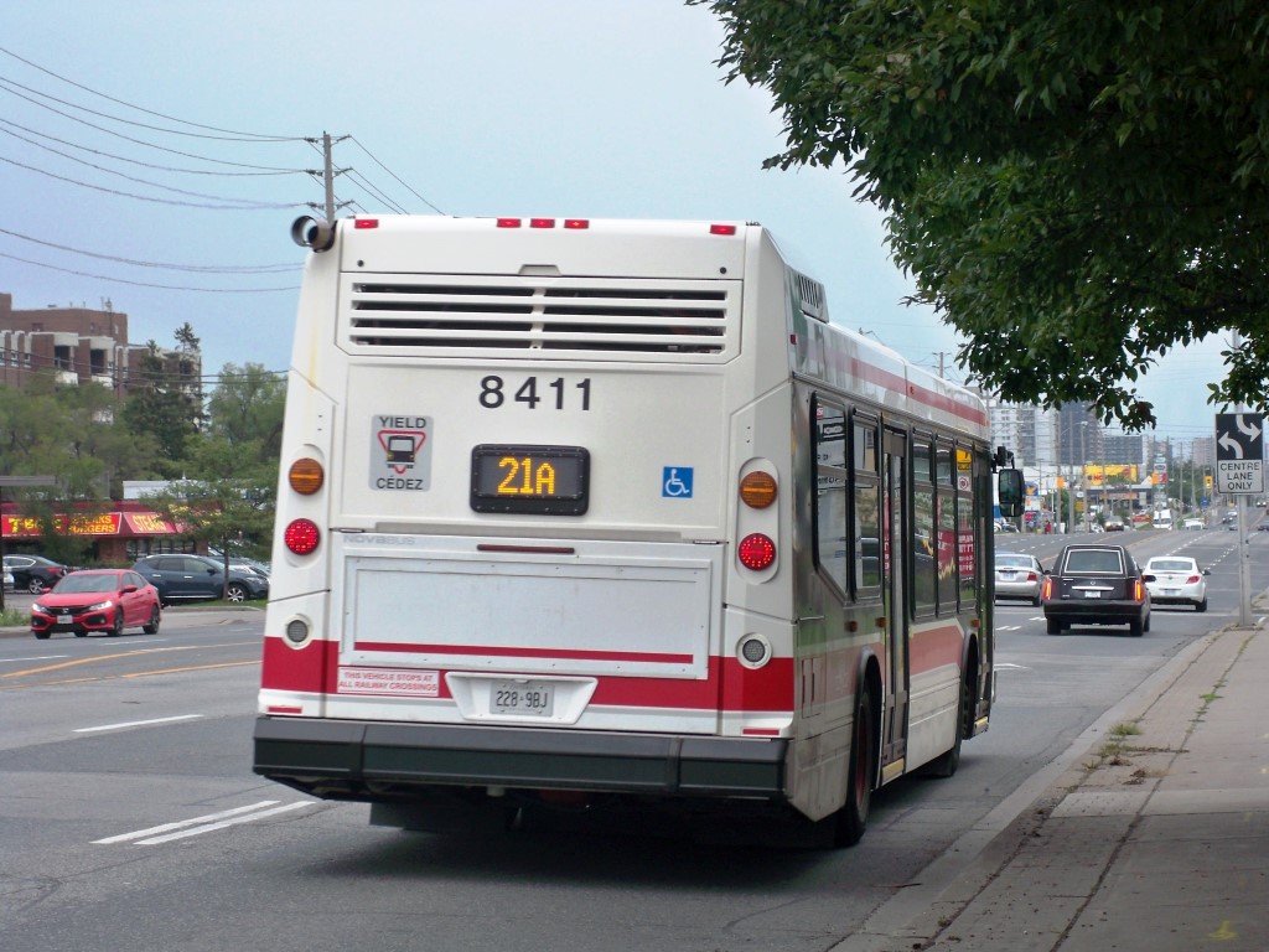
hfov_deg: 18.7
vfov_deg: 14.1
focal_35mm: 105
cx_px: 634
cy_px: 476
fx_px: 3849
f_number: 5.7
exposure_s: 1/125
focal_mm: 18.8
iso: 64
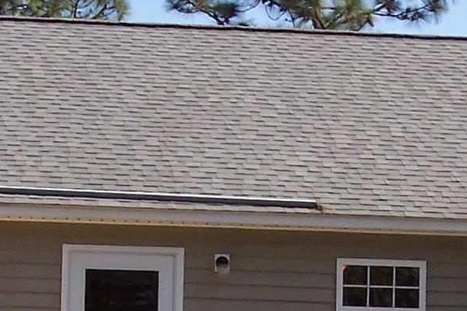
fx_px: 2230
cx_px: 370
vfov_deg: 7.9
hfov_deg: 11.9
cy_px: 303
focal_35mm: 172
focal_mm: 8
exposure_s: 1/500
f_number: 4.8
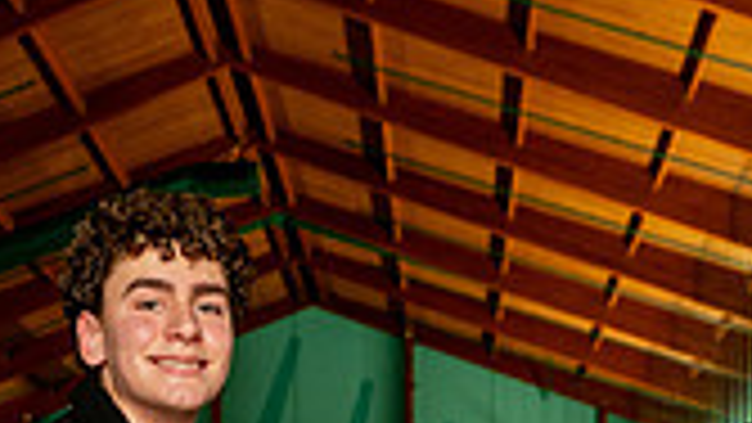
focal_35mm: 124
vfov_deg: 8.9
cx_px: 257
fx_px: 2473
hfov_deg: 17.3
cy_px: 990
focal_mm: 44
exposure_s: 1/200
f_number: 7.1
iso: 800
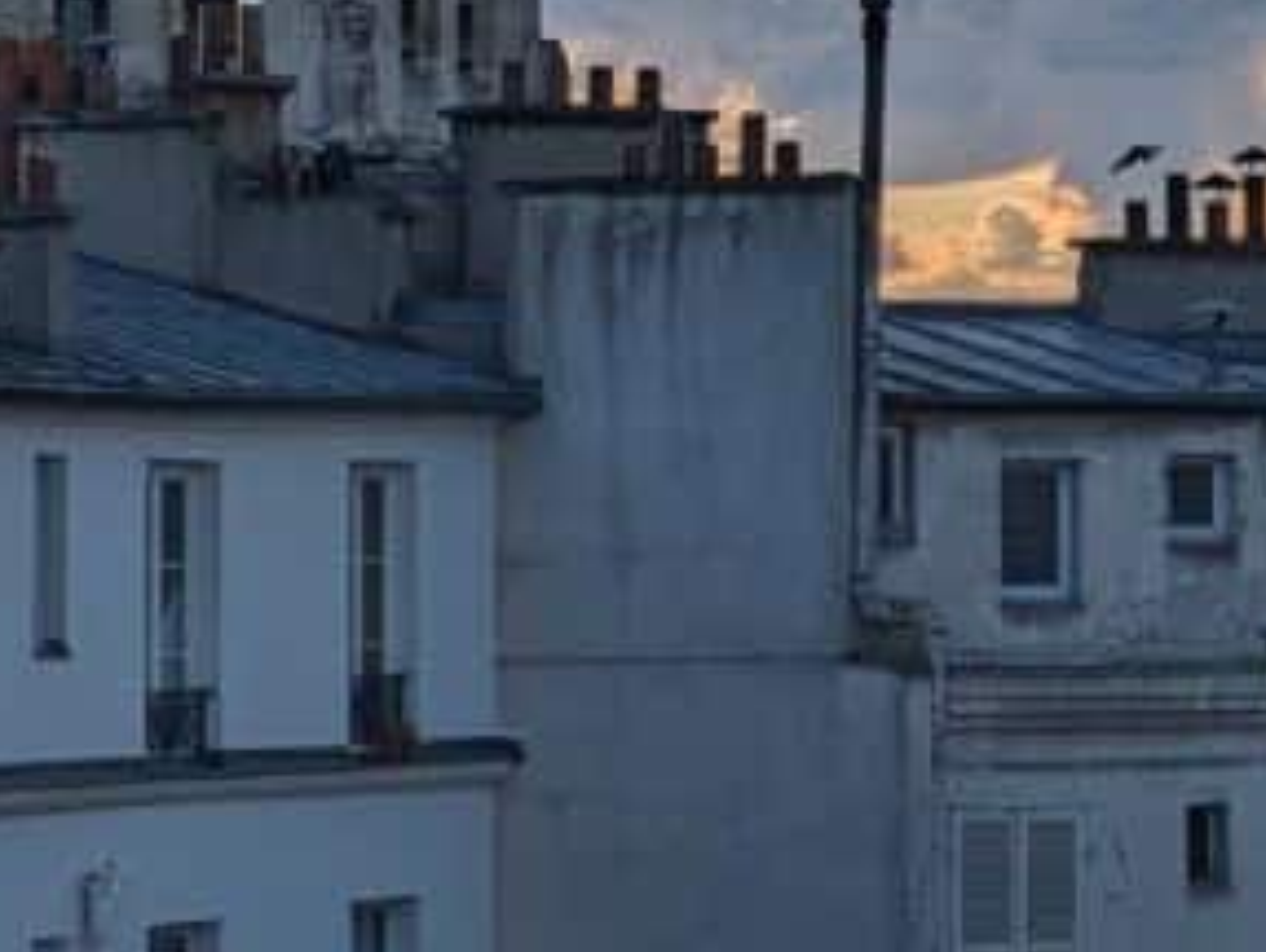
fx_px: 6408
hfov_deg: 11.2
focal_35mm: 175
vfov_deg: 8.5
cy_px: 117
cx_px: 1178
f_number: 1.7
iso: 22
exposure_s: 1/2717
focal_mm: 6.9
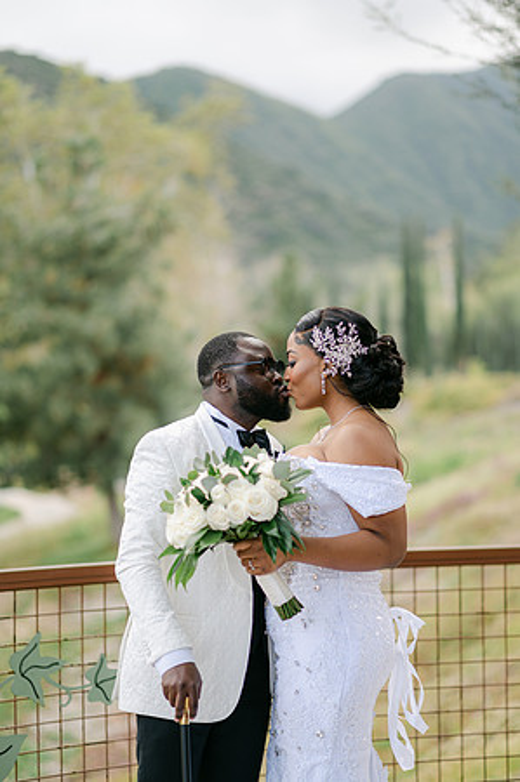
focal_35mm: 85
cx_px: 260
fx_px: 1846
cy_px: 391
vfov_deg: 23.9
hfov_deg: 16.0
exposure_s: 1/1000
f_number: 2
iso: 100
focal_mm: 85
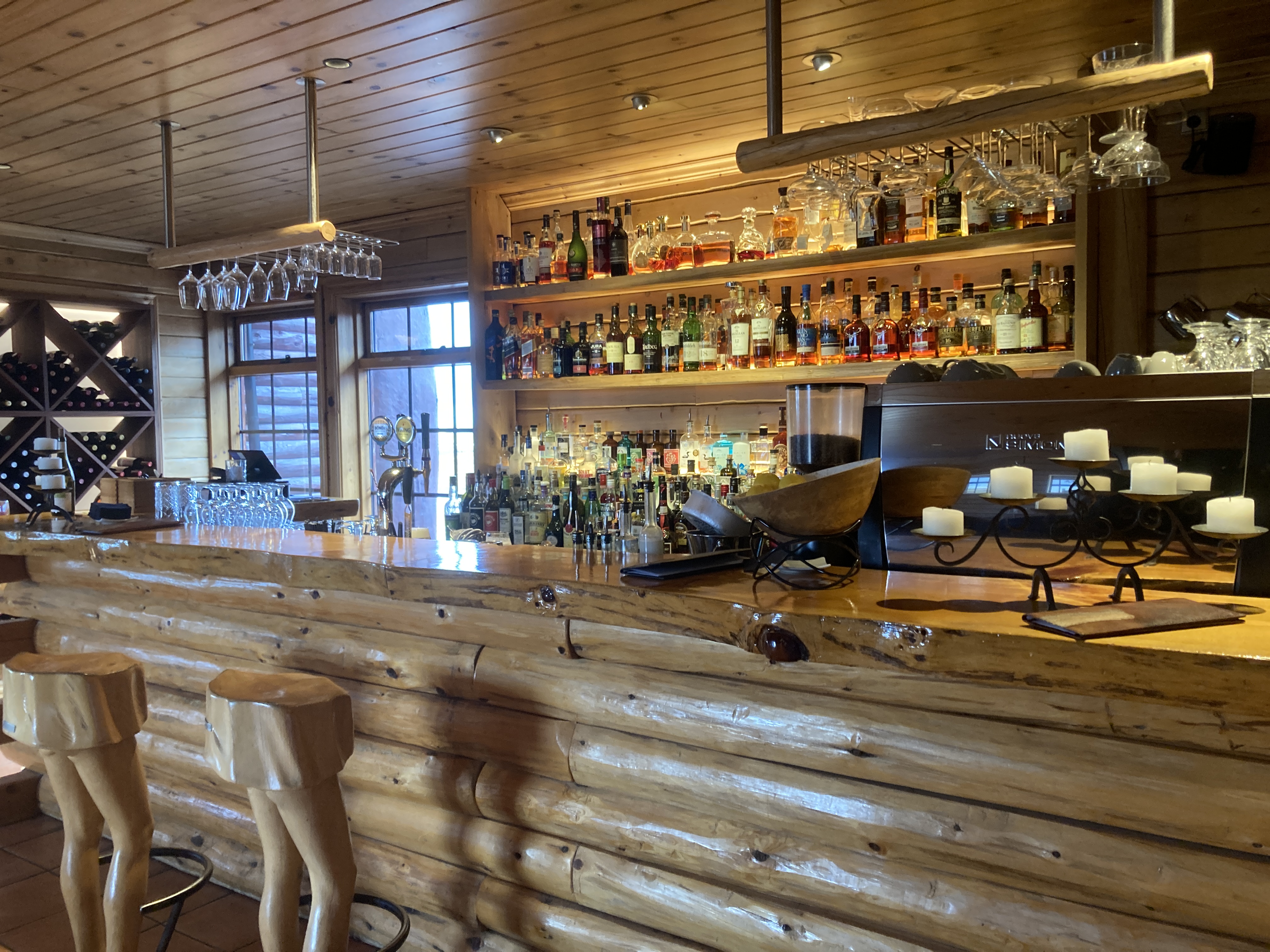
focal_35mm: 28
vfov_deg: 49.7
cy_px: 476
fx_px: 1027
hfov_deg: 63.4
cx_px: 635
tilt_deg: -3.1
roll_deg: +2.7
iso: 160
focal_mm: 3.99
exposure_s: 1/50
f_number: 1.8
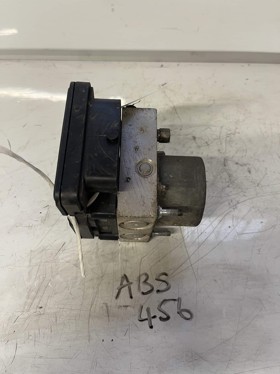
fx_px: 280
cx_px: 140
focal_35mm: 26
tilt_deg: -53.7
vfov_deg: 67.3
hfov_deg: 53.1
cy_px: 187
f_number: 1.6
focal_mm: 5.1
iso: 100
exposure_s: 1/50
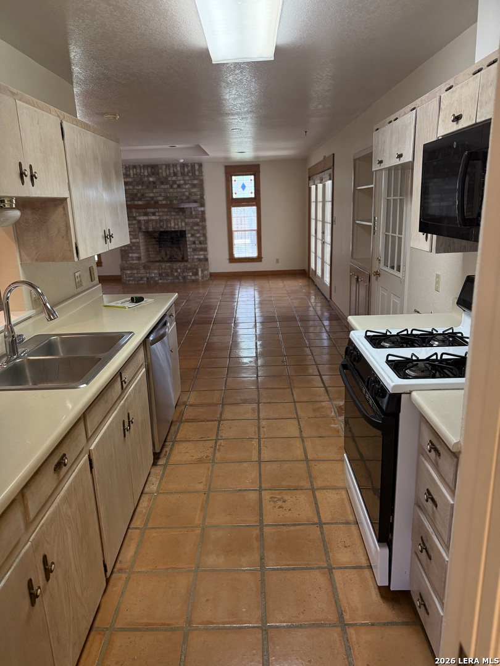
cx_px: 250
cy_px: 333
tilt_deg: -15.1
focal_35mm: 24
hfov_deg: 56.8
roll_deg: +1.7
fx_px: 462
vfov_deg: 71.6
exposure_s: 1/120
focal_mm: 6.76
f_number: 1.78
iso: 320
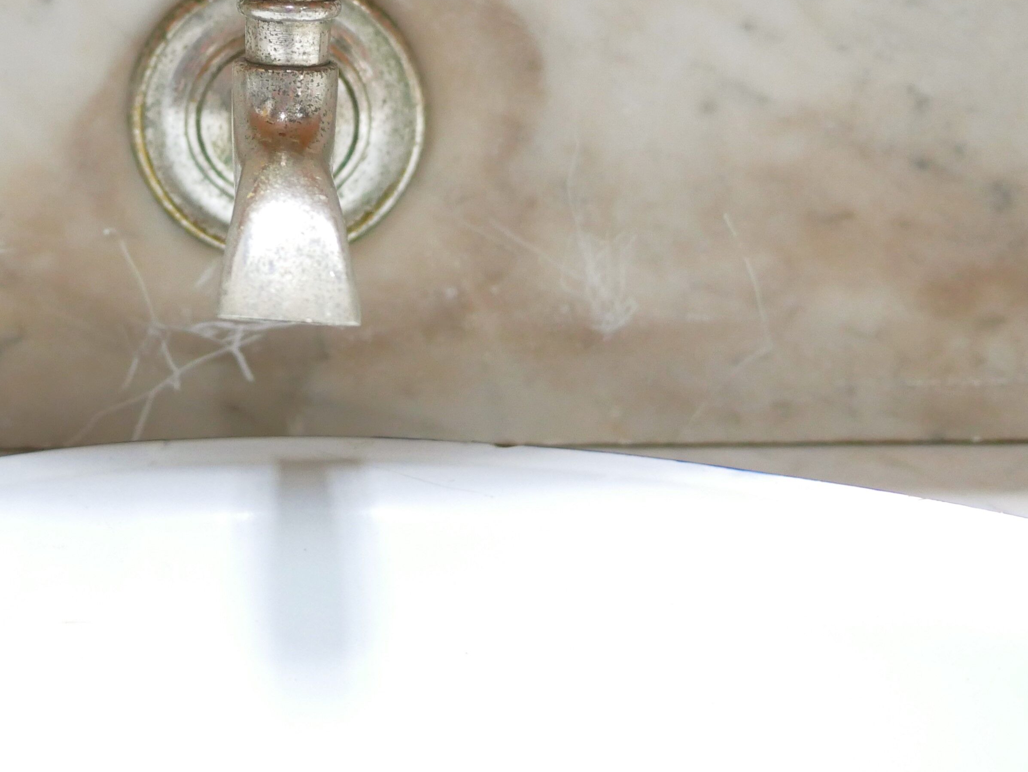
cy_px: 113
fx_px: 2228
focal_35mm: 75
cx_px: 277
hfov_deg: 25.7
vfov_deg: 19.4
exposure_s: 1/60
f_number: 1.7
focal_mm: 20
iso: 1250
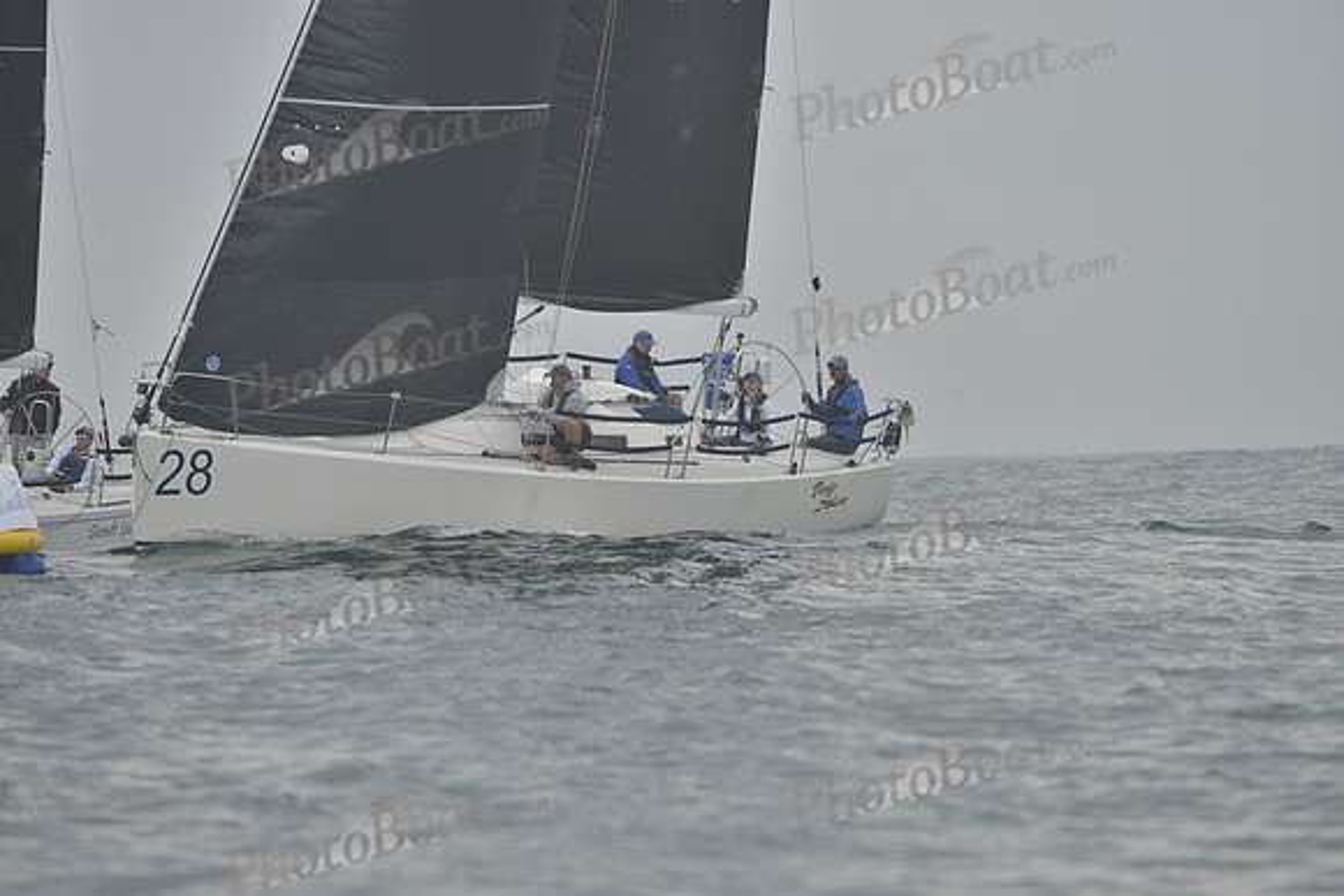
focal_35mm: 400
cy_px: 448
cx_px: 672
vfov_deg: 3.4
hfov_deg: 5.2
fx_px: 14936
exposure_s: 1/800
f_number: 5.6
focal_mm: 400
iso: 280
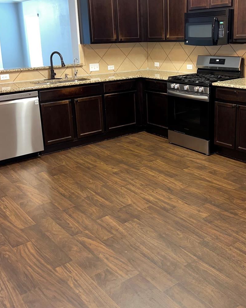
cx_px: 155
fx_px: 355
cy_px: 121
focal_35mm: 39
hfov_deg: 38.0
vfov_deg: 46.5
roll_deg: +2.2
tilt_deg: -13.8
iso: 125
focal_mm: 5.7
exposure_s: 1/15
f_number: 1.5
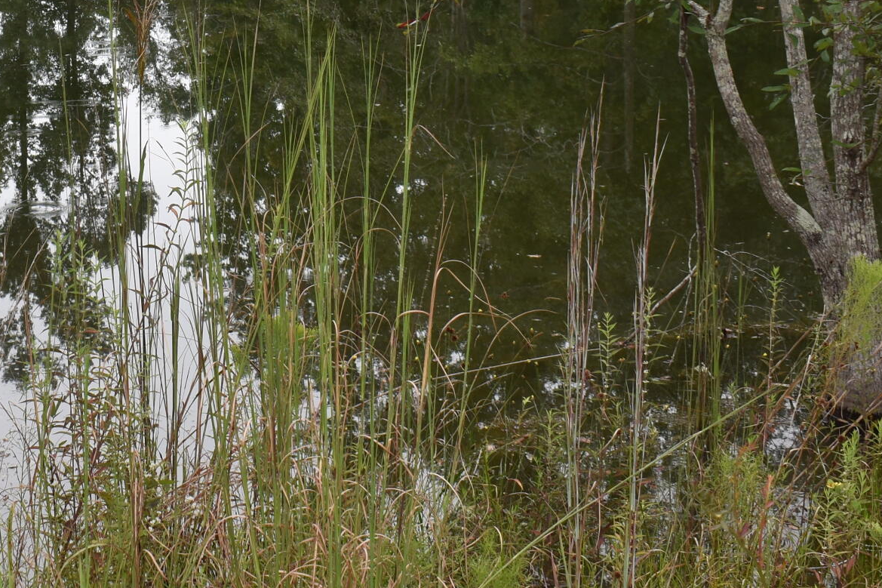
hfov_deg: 25.6
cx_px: 114
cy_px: 16
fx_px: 1886
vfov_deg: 17.3
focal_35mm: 77
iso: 125
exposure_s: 1/125
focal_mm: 20
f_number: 5.6
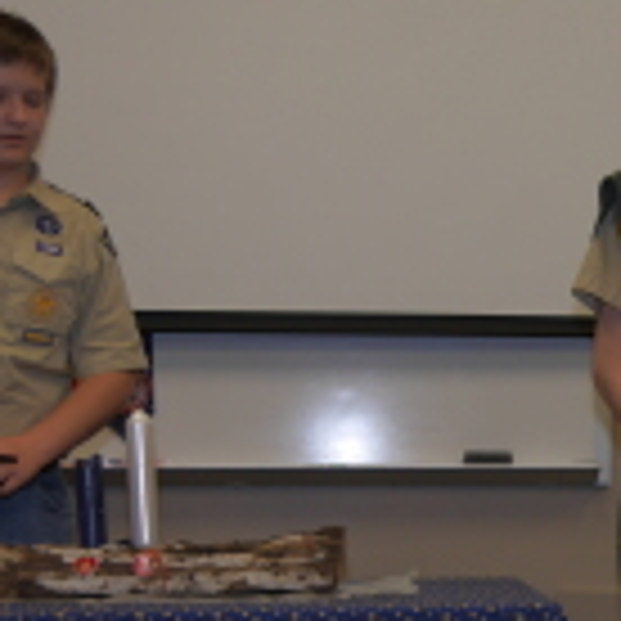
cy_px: 457
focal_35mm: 75
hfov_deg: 22.2
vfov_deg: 22.9
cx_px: 623
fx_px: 1522
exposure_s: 1/60
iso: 200
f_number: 3.5
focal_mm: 14
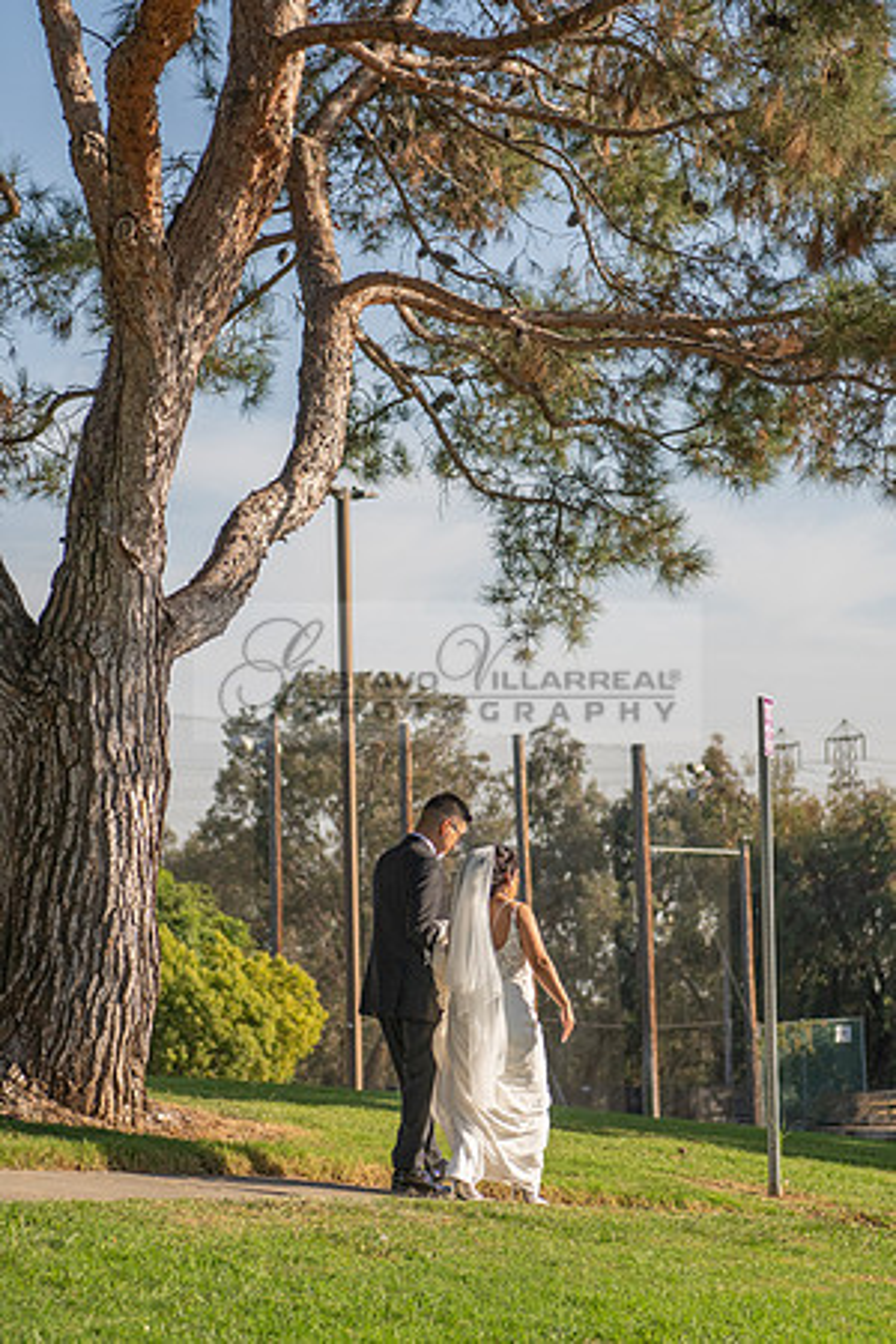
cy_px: 663
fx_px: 4309
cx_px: 454
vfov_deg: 17.7
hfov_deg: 11.9
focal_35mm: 115
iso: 200
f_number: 3.5
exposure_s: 1/4000
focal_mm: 62
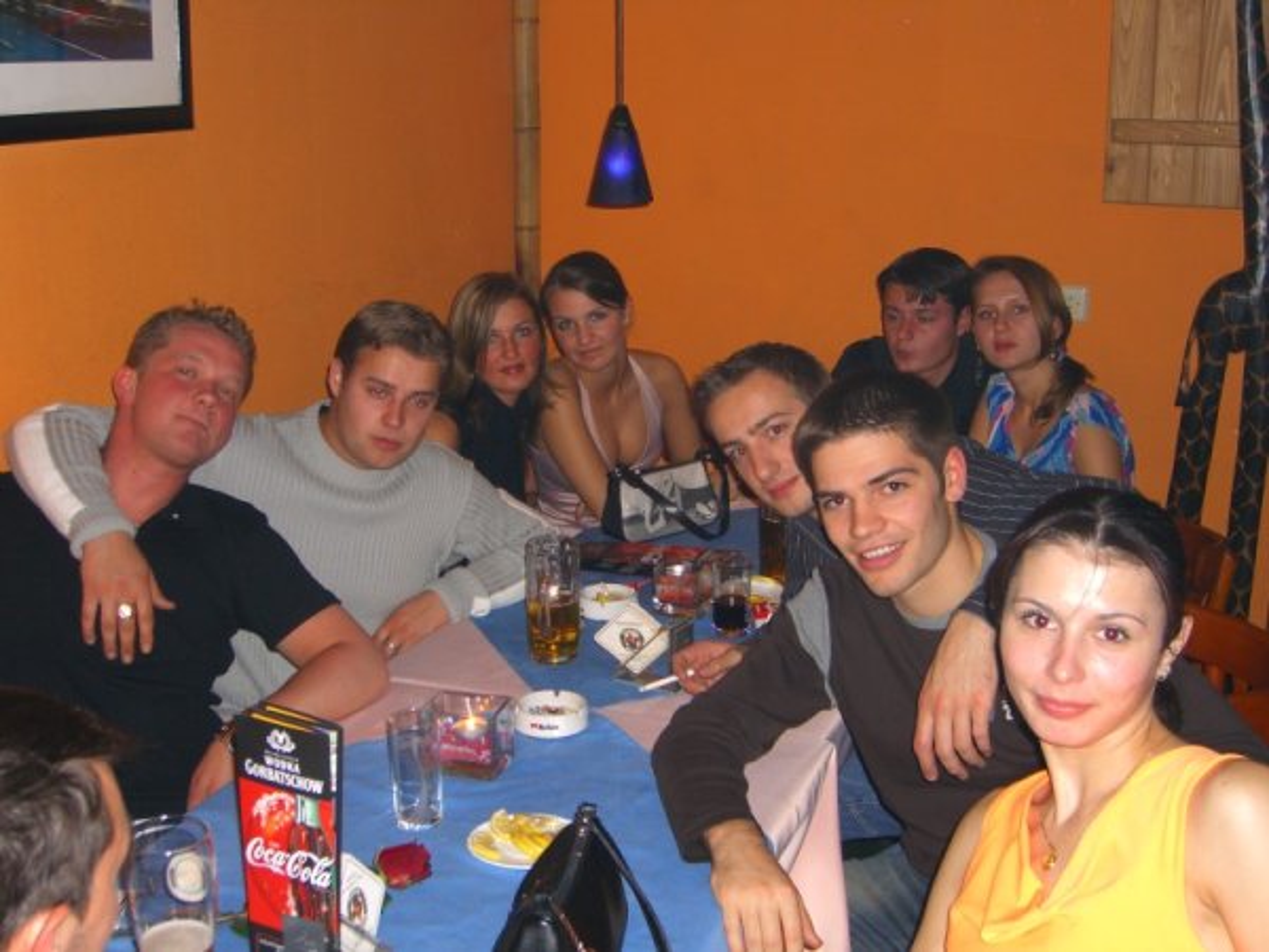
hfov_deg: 41.2
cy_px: 476
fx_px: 1686
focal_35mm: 46
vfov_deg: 31.5
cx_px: 634
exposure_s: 1/60
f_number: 3.1
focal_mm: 9.5
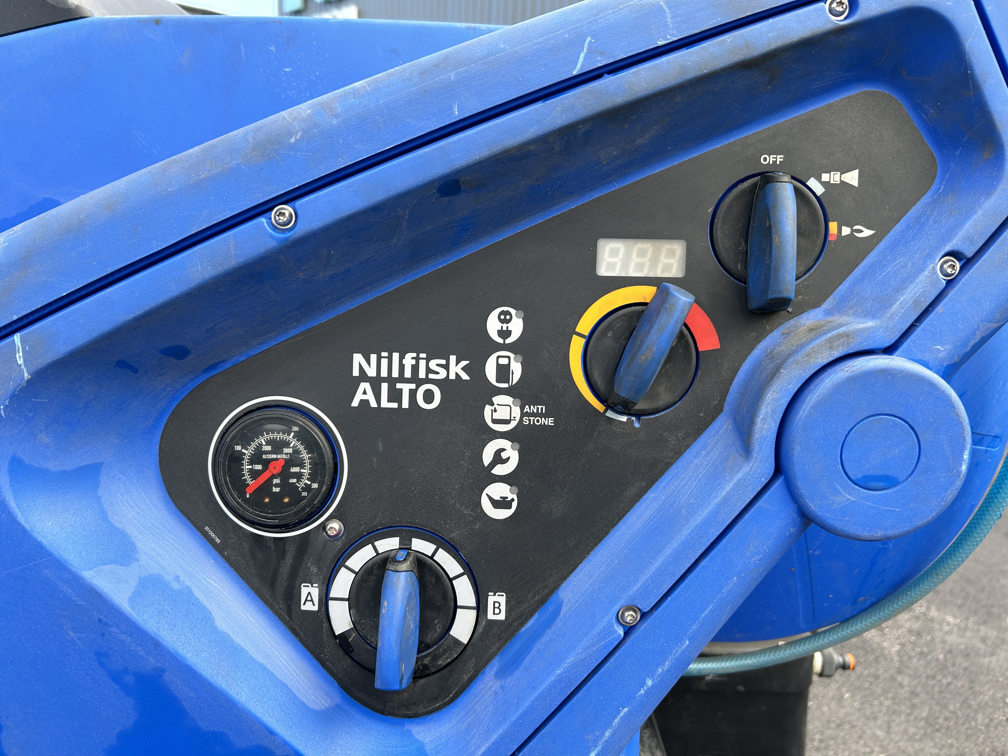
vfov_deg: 53.1
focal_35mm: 26
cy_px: 378
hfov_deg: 67.3
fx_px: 757
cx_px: 504
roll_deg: -2.8
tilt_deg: -10.7
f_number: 1.5
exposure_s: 1/236
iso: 40
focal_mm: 5.7
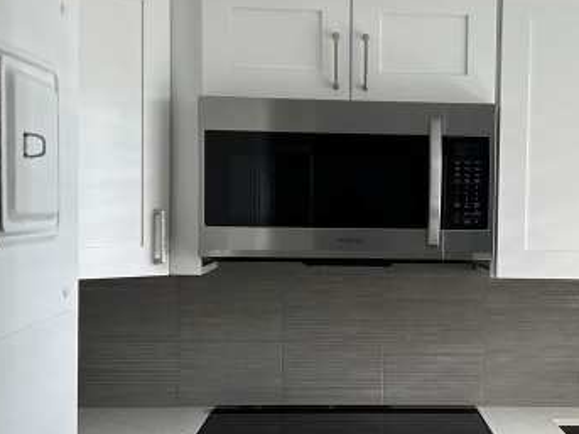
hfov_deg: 33.9
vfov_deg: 26.1
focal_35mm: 56
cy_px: 243
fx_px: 936
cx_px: 410
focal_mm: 6.86
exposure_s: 1/121
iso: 80
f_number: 1.78
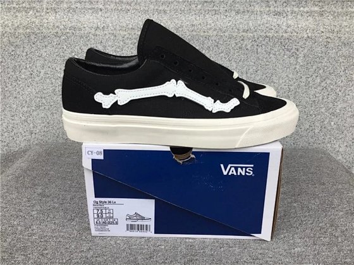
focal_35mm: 31
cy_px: 132
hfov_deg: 58.4
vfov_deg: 45.4
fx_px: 317
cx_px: 177
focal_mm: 3.3
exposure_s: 1/100
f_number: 2.4
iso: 25
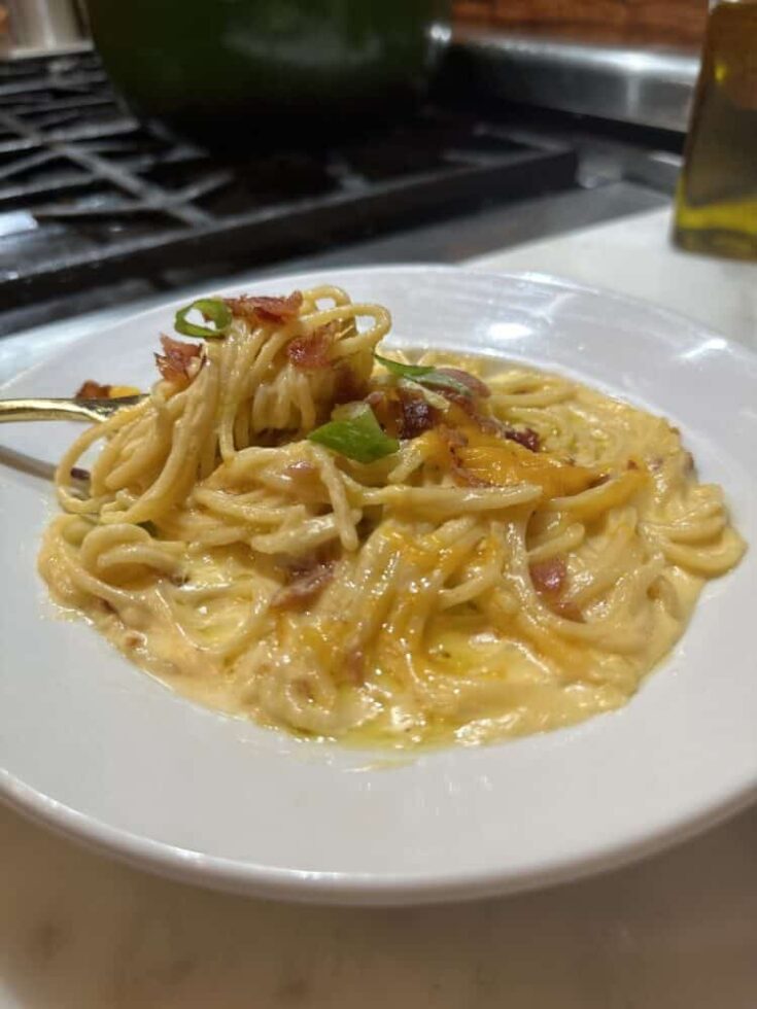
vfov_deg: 71.6
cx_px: 378
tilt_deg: -36.4
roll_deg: +2.5
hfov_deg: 56.8
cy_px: 504
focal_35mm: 24
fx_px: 700
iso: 160
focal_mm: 6.86
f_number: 1.78
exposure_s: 1/120
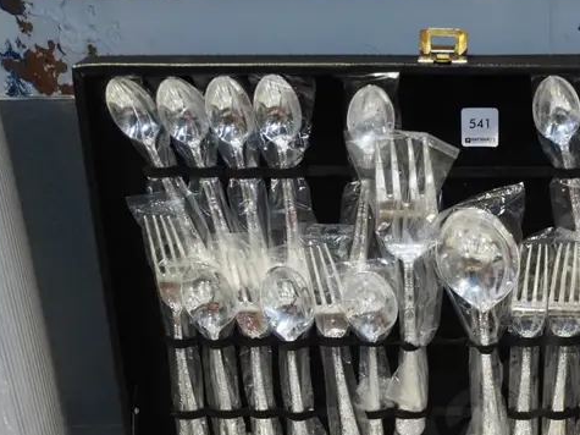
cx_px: 433
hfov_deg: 27.8
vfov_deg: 20.5
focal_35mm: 69
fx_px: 1156
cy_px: 453
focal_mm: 16
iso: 2000
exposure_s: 1/200
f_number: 5.6
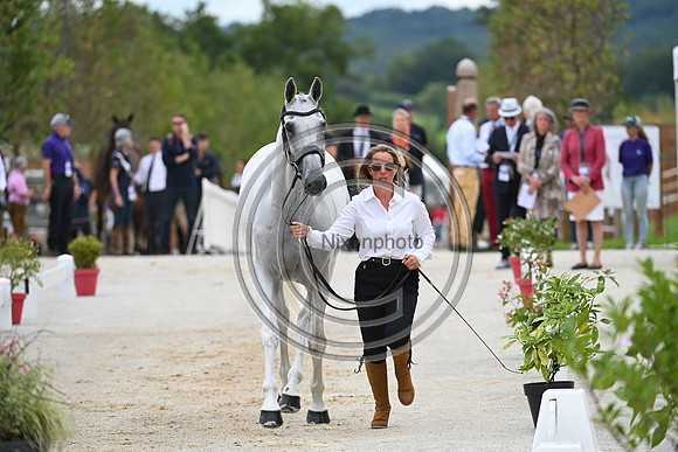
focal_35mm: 300
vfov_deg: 4.6
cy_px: 226
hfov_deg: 6.9
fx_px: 5651
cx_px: 339
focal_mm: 300
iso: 560
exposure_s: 1/1600
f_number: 5.6
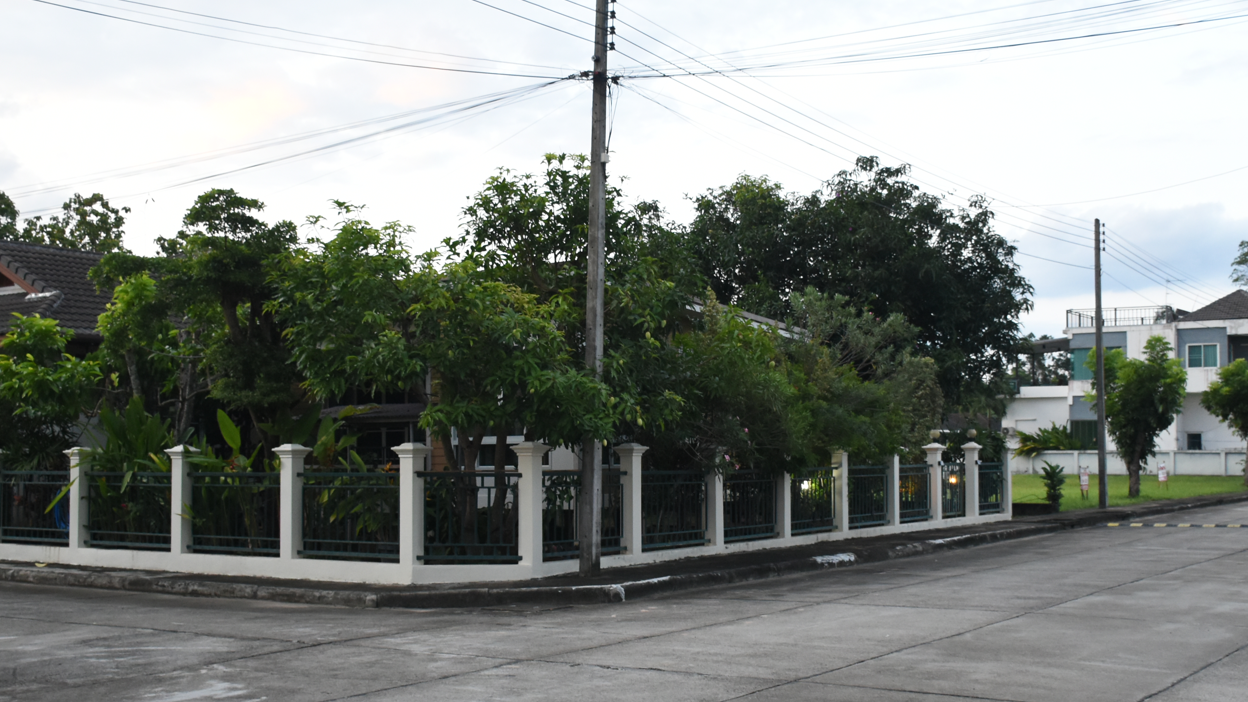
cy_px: 397
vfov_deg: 27.7
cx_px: 672
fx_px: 1423
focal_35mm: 43
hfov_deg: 47.3
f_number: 3.5
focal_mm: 18
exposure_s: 1/100
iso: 1000
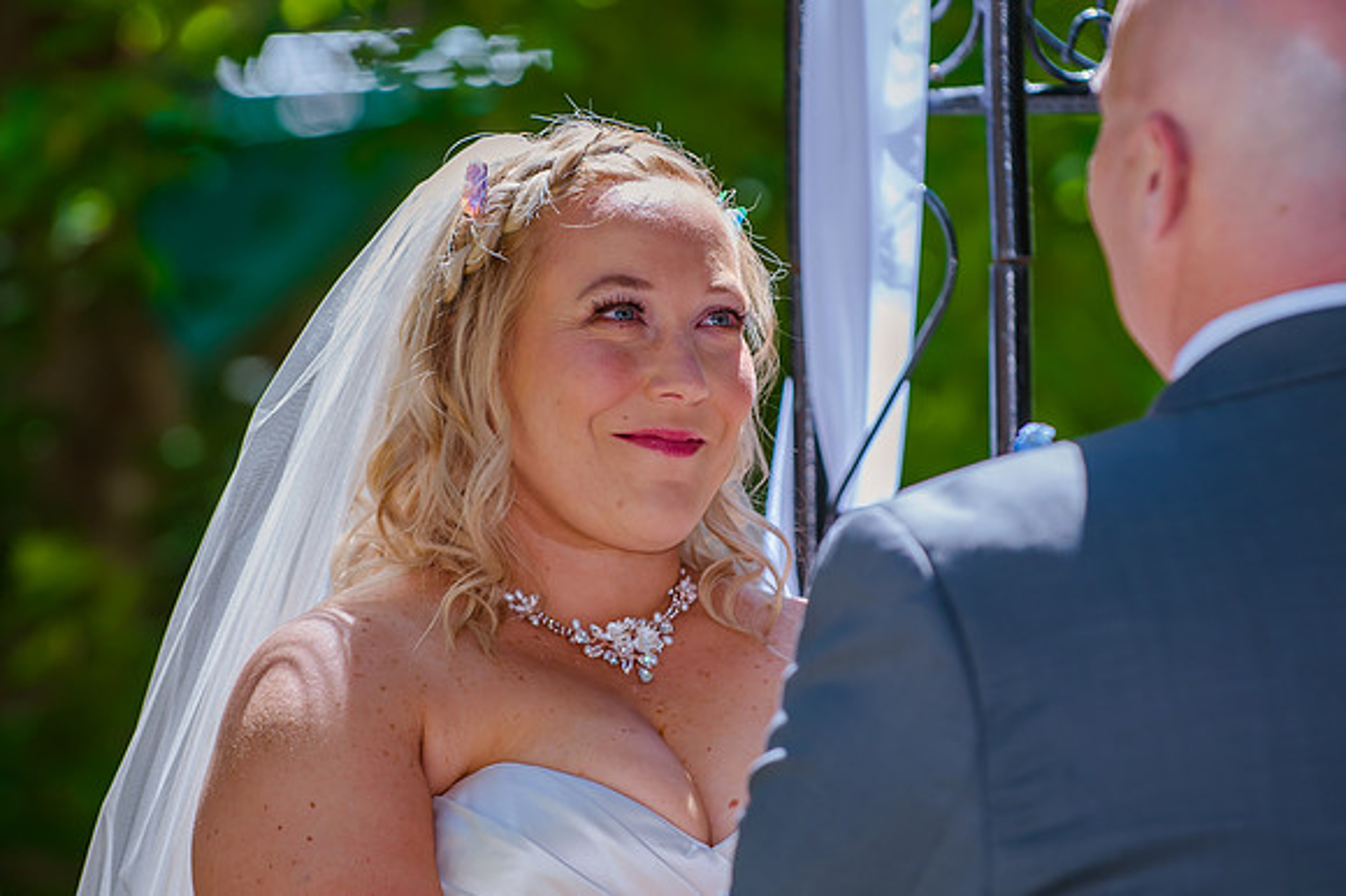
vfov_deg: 5.1
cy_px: 402
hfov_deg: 7.7
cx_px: 631
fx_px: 10015
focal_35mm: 268
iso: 200
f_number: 3.5
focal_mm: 180
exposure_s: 1/500
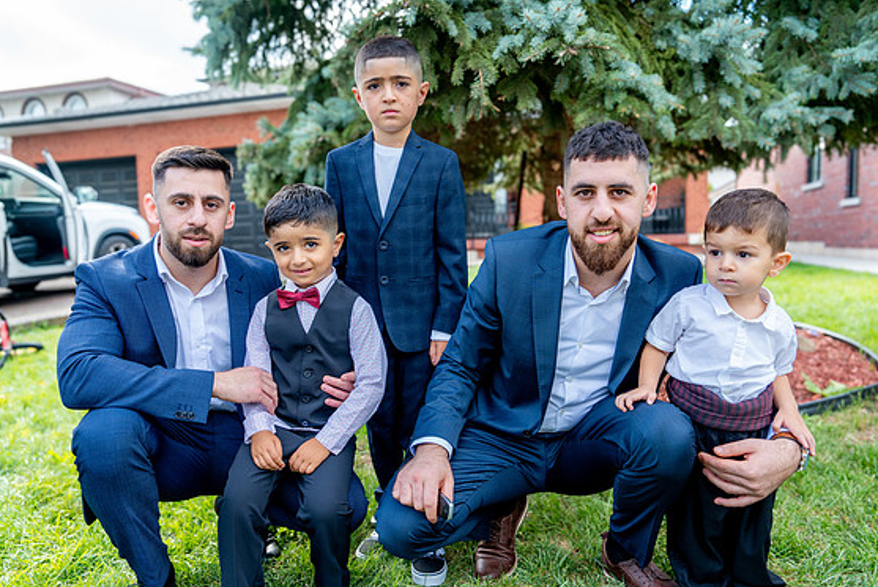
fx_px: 610
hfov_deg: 71.5
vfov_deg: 51.3
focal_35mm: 25
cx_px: 437
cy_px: 304
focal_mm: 24
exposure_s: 1/800
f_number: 2.8
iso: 320
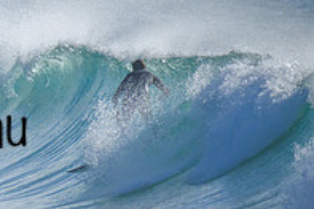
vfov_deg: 0.5
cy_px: 118
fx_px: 24175
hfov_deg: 0.7
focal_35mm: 2774
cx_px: -223
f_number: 11
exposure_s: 1/2500
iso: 800
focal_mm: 800
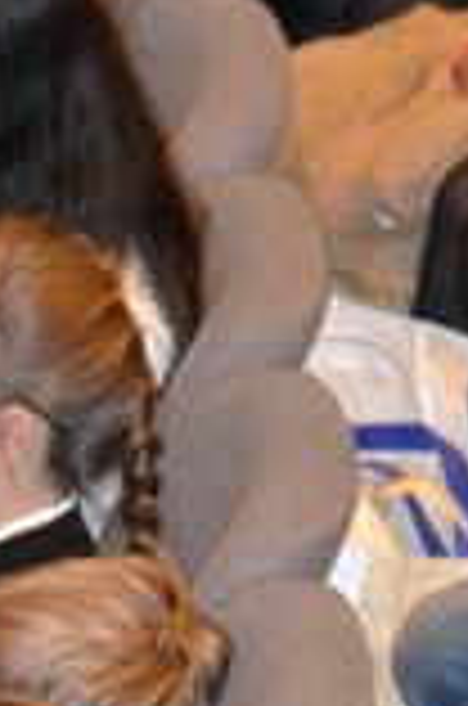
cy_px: 54
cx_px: -58
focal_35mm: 588
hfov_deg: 2.3
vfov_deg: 3.5
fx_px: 11516
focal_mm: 80
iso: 3200
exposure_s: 1/60
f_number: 4.5
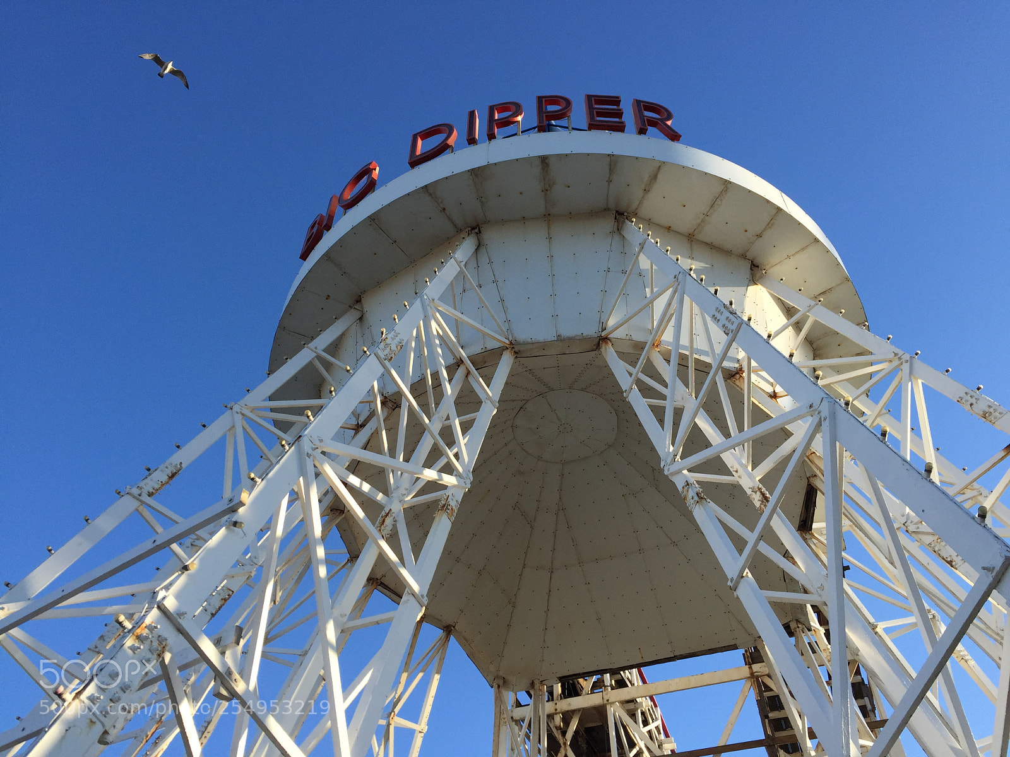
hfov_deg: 61.7
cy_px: 378
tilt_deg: +45.9
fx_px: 846
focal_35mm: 29
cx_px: 505
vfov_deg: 48.2
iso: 32
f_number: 2.2
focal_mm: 4.15
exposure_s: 1/1236
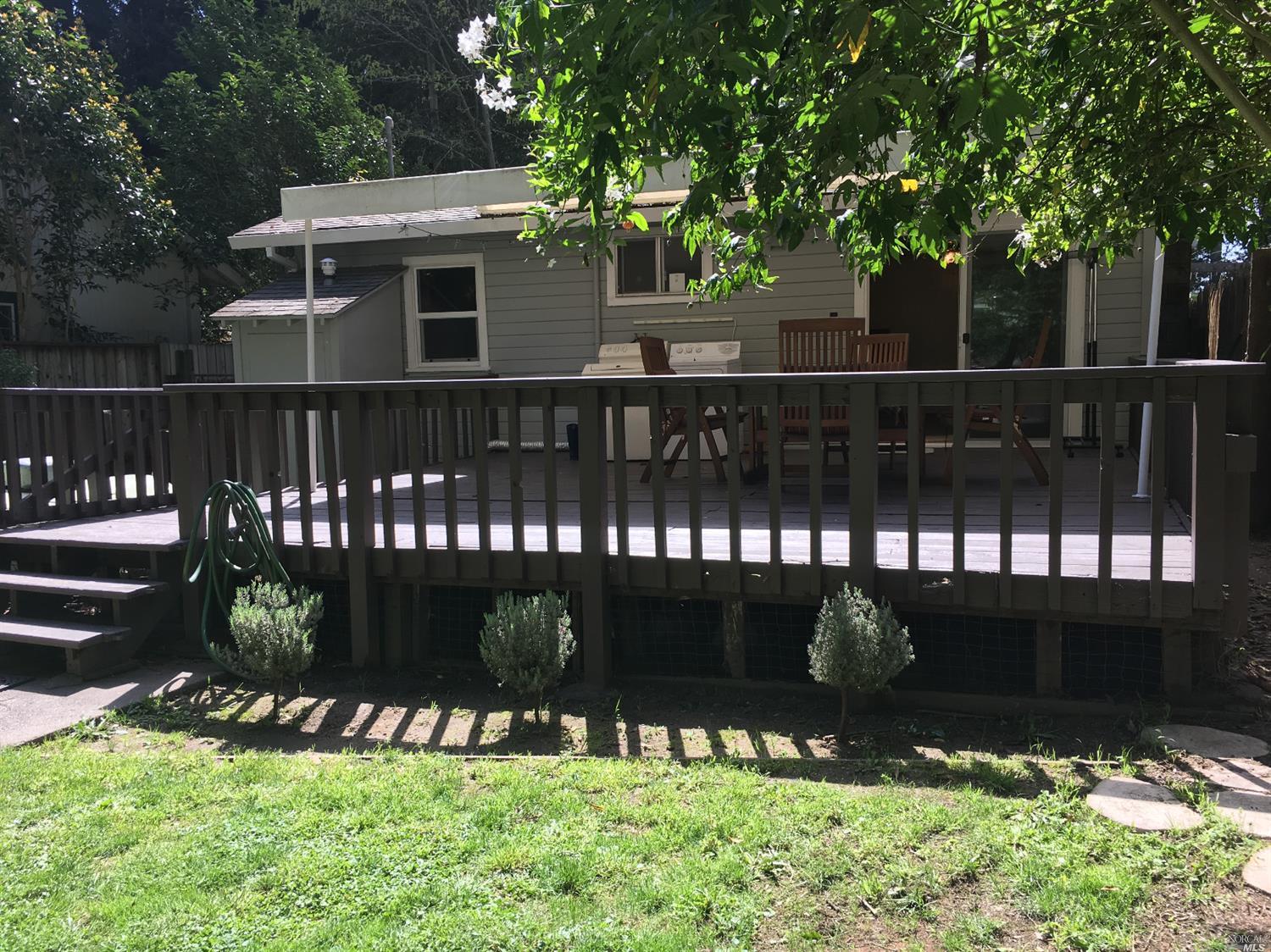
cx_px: 636
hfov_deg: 61.7
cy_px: 476
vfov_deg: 48.2
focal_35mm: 29
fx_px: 1064
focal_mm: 4.15
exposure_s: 1/361
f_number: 2.2
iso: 25
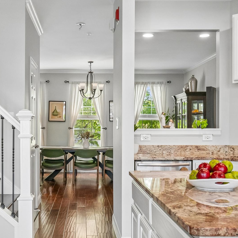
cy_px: 136
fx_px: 381
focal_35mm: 49
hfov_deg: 34.3
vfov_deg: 34.6
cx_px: 76
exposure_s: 1/60
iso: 400
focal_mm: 20
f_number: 5.6
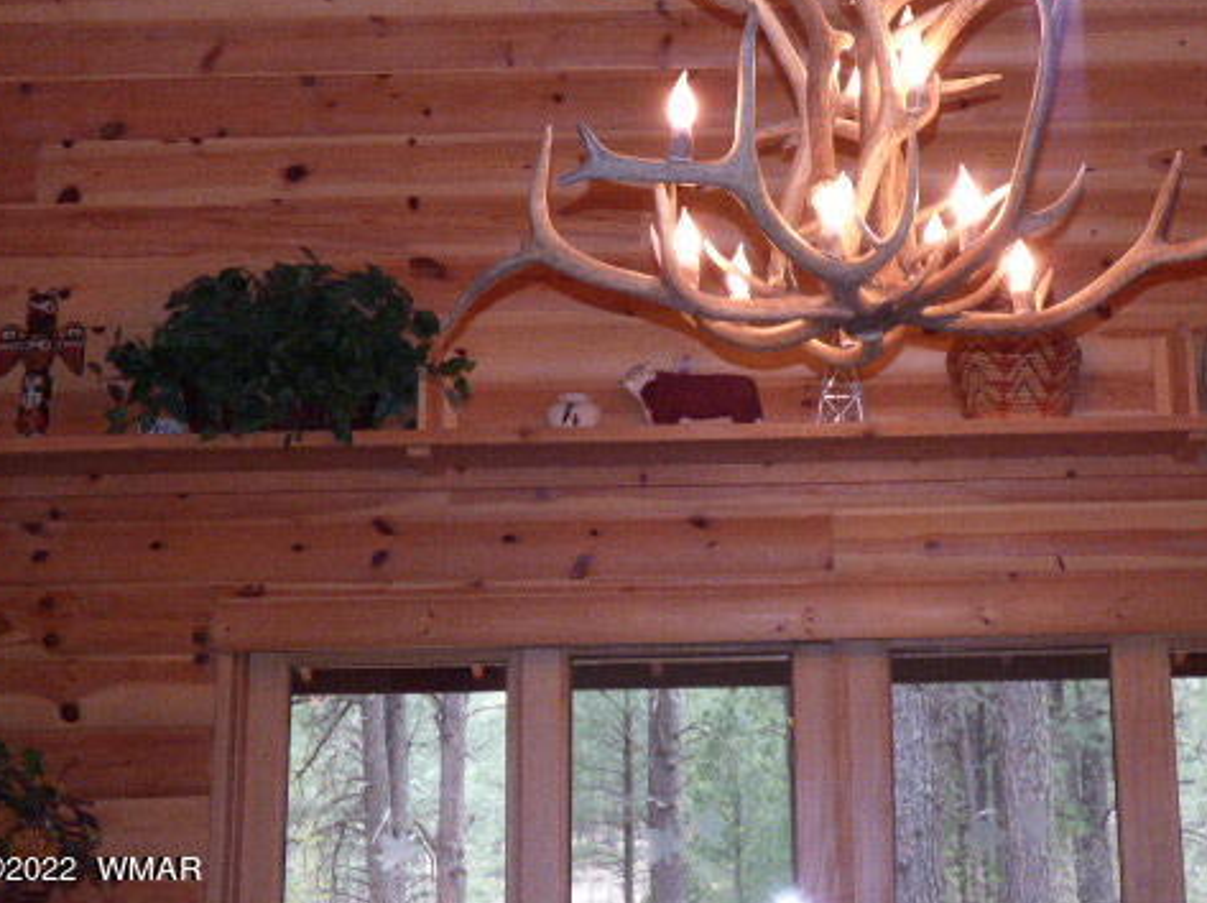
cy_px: 311
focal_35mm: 65
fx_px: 2265
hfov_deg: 29.7
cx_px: 781
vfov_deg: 22.5
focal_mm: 8.24
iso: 640
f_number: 3.8
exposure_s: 1/125
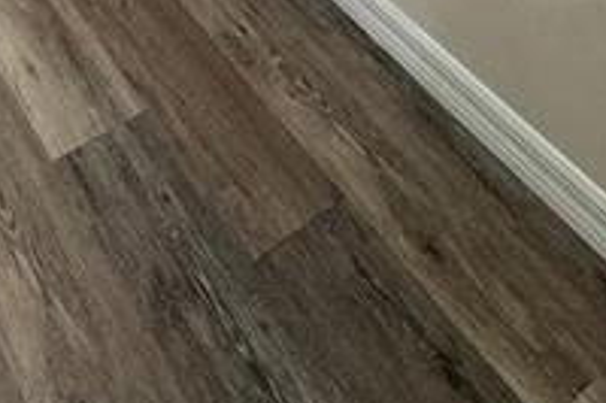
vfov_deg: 15.9
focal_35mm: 56
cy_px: -497
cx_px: 64
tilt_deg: -17.3
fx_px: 942
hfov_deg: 33.8
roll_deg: -0.8
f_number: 2.2
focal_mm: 2.22
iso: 200
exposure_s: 1/60
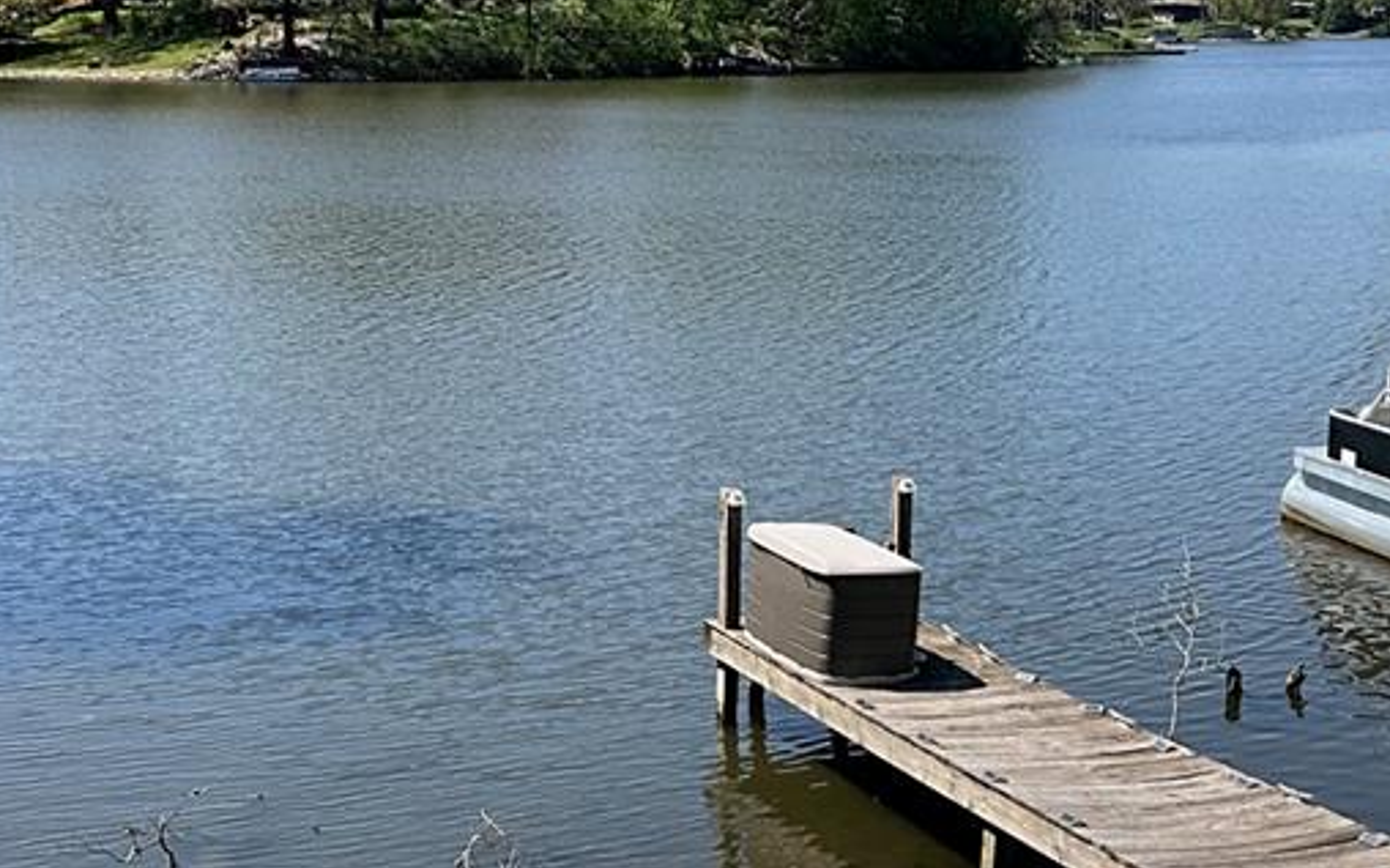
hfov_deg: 33.0
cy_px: 392
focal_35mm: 62
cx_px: 673
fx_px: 2348
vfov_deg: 20.9
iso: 25
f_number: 1.8
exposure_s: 1/1626
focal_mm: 3
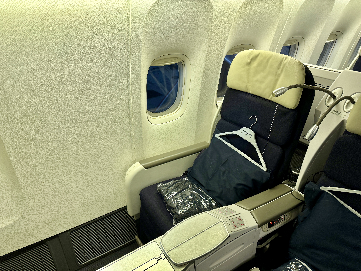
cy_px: 136
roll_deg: +0.6
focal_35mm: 24
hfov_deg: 71.6
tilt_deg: -29.3
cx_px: 180
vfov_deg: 56.8
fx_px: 250
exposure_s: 1/69
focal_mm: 6.86
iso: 200
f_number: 1.78
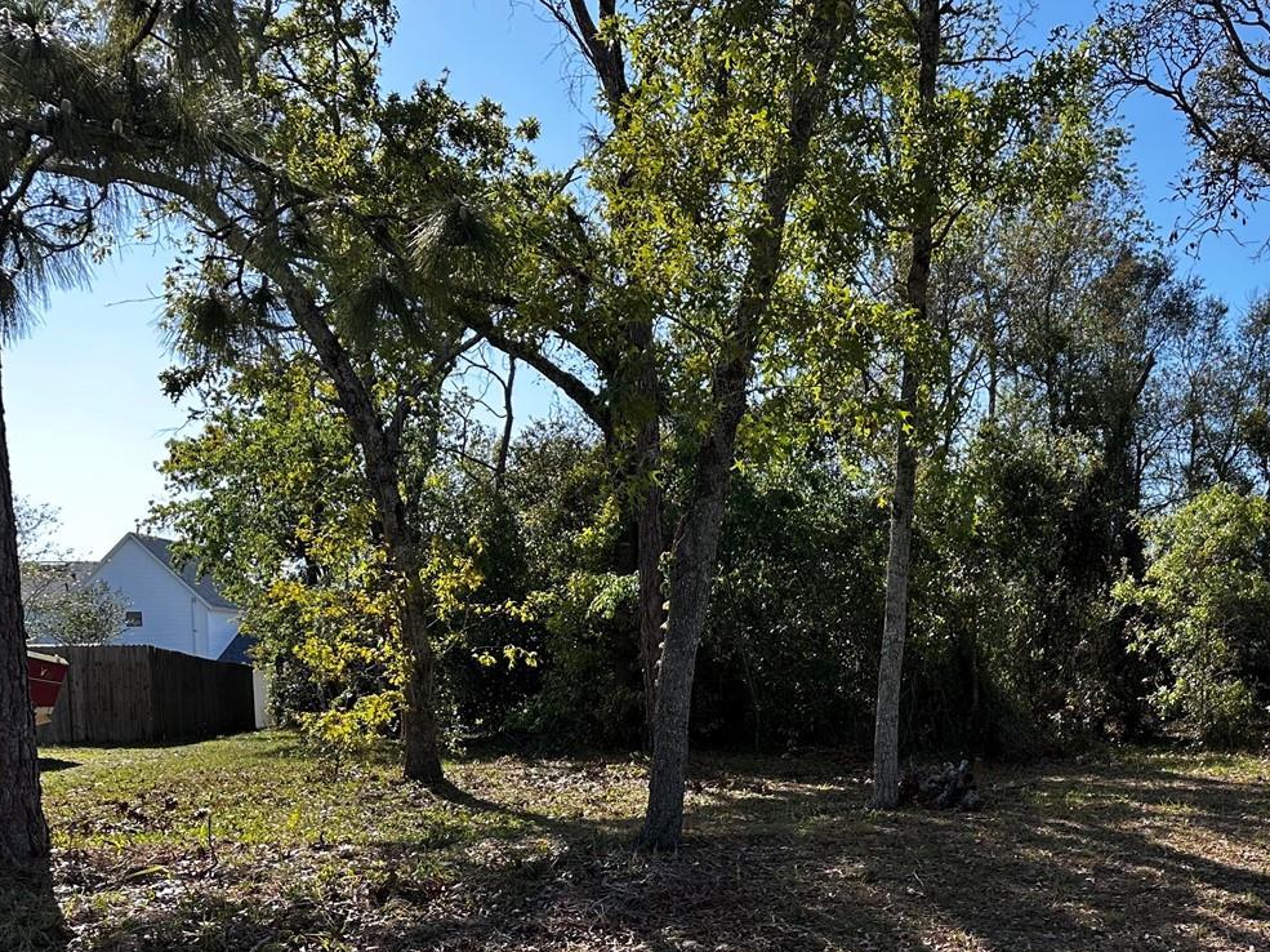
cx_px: 1001
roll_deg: +1.2
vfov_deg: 35.7
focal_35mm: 39
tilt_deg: -3.8
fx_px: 1430
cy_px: 752
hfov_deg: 45.6
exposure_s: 1/1357
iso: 80
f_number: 1.78
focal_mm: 6.86
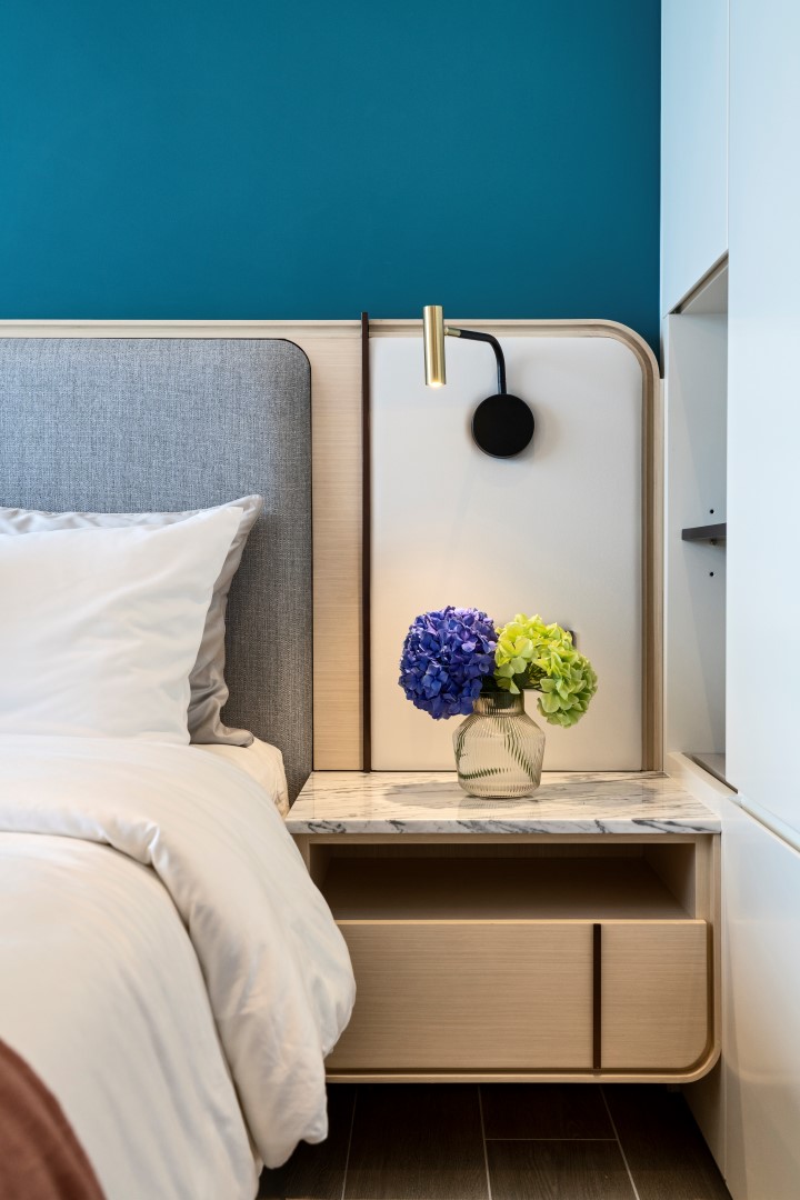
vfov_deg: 53.1
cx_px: 400
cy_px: 600
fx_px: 1200
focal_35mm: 36
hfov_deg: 36.9
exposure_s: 1/60
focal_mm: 36
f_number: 6.3
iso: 500
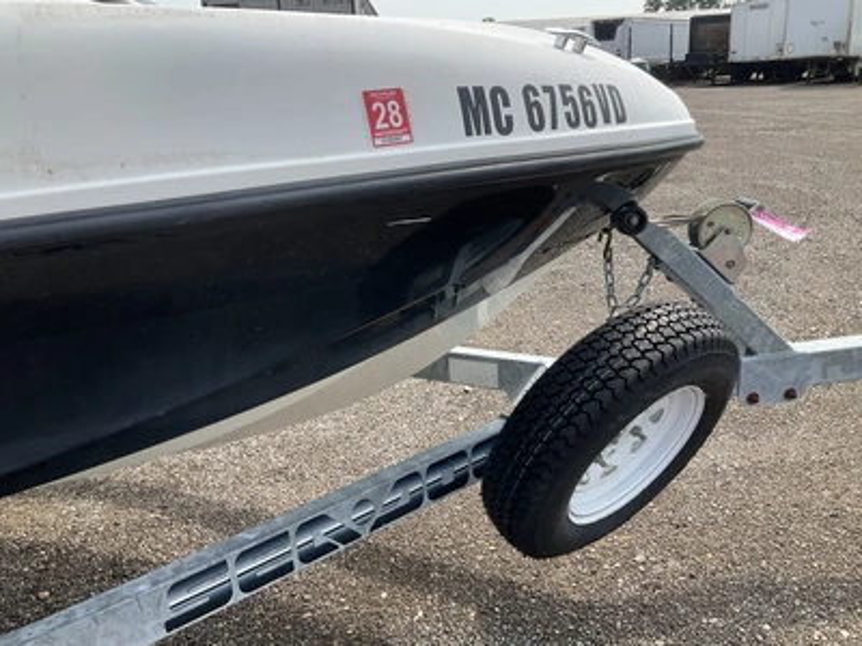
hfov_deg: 61.7
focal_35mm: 29
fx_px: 722
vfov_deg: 48.2
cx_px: 431
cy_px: 323
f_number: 1.8
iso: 25
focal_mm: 3
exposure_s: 1/944
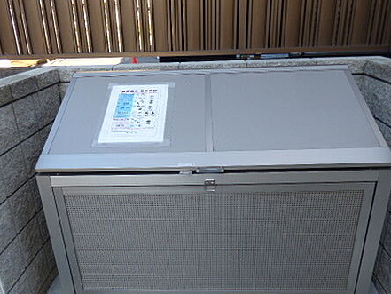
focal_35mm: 29
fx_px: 328
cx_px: 183
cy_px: 163
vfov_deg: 48.2
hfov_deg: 61.6
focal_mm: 3.58
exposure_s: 1/250
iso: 100
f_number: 2.8
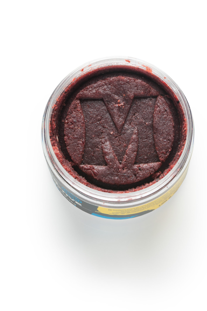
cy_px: 164
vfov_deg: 16.3
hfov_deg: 10.9
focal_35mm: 126
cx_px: 118
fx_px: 1088
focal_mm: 105
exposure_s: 1/125
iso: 200
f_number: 22
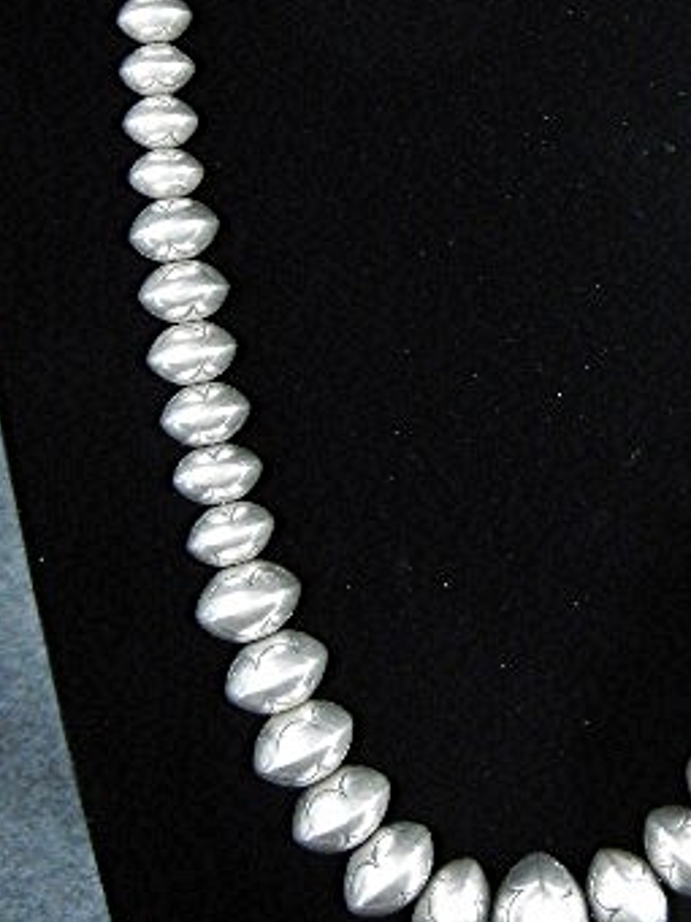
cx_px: 542
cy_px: 241
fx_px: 1703
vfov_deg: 29.8
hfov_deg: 22.6
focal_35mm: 64
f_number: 3.6
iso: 800
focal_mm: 6.2
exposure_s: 1/30
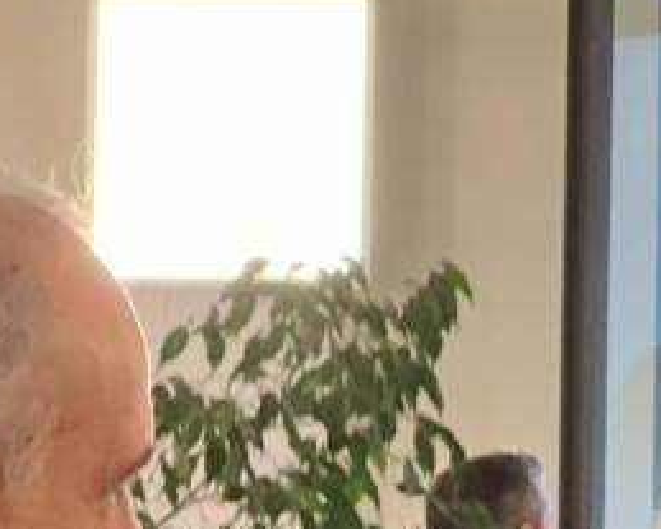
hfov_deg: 6.5
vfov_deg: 5.2
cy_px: 670
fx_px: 5808
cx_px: 748
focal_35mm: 297
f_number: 2.8
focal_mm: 9
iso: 800
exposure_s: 1/60
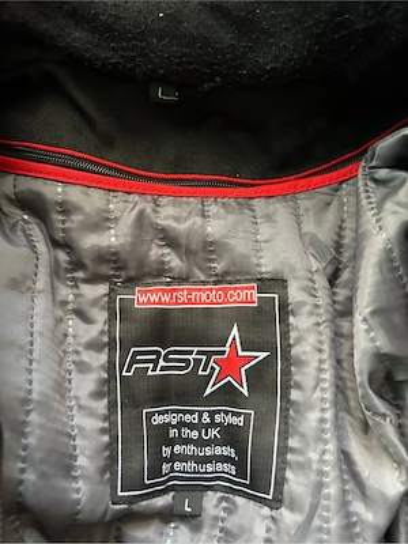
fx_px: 409
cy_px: 272
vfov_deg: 67.3
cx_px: 204
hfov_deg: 53.1
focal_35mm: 26
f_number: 1.5
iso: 500
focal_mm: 5.7
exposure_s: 1/42
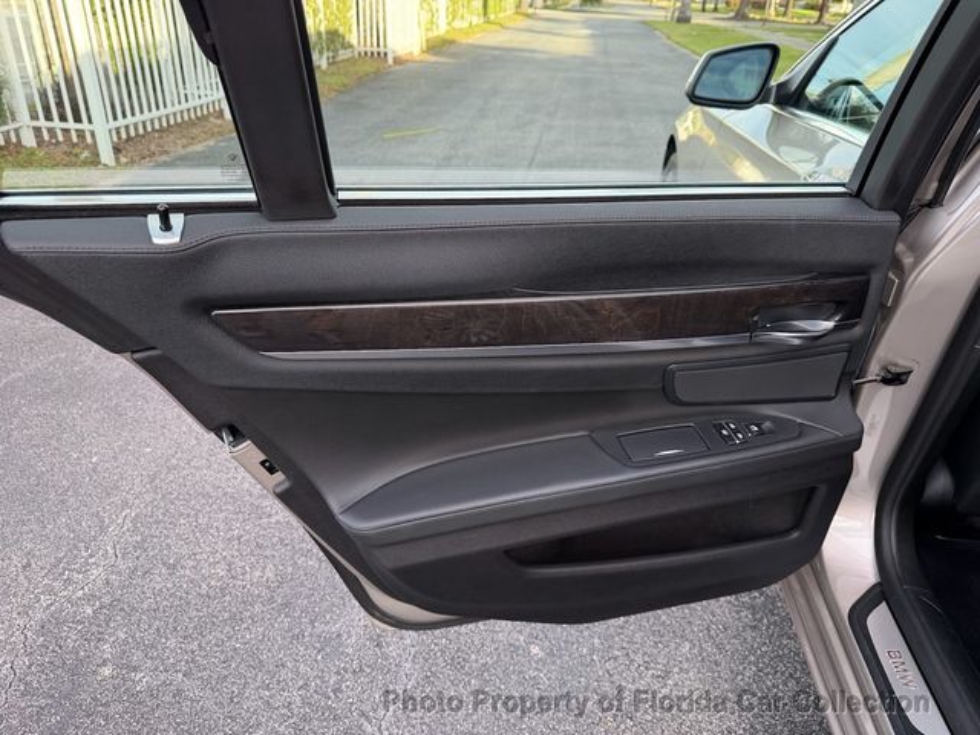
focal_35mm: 24
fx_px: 679
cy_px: 368
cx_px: 490
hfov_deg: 71.6
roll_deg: -1.6
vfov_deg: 56.8
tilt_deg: -30.2
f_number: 1.78
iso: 80
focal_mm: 6.76
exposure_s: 1/224
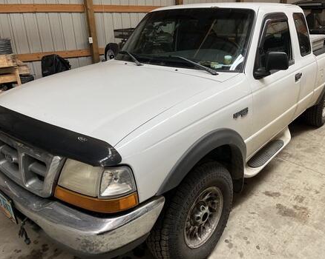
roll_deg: +0.9
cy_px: 122
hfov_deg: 60.3
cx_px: 183
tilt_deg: -21.1
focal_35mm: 29
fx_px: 279
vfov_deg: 49.9
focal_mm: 5.1
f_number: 1.6
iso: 100
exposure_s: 1/122
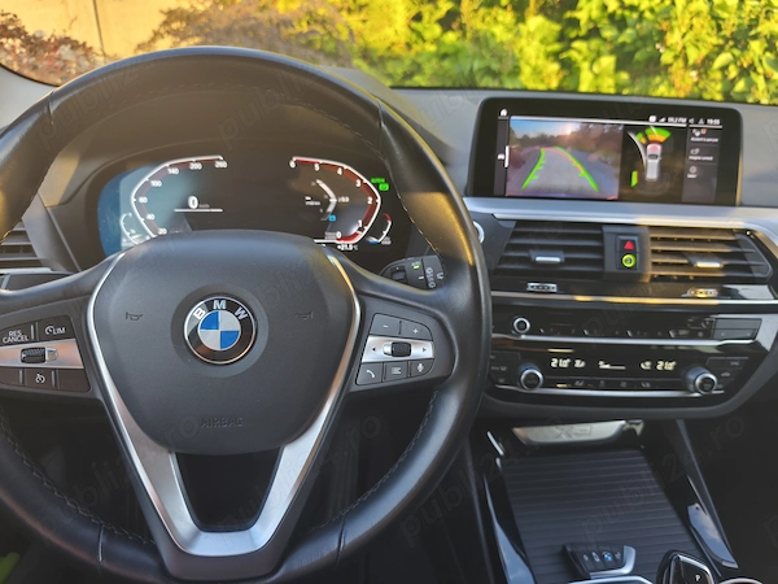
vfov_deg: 58.9
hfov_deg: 73.9
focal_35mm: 23
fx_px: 517
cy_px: 292
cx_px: 389
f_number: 1.65
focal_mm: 6.18
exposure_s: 1/50
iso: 500
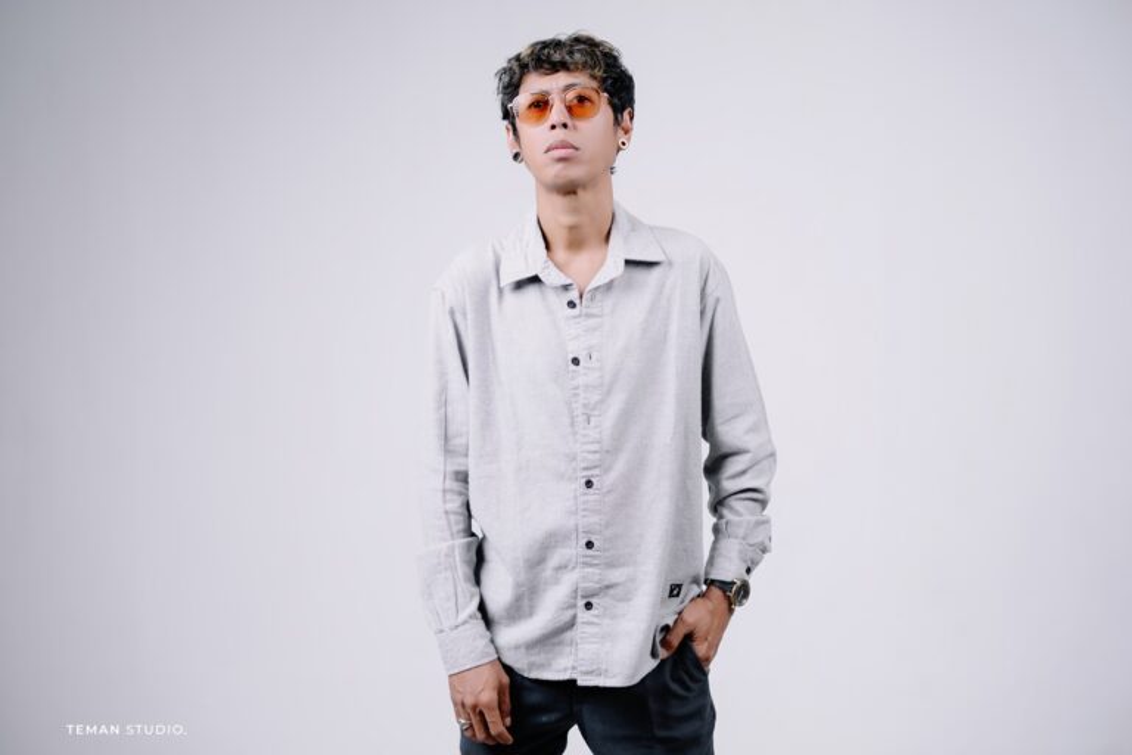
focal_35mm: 50
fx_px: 1572
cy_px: 378
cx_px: 566
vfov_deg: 27.0
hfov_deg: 39.6
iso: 100
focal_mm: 50
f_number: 3.2
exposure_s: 1/125
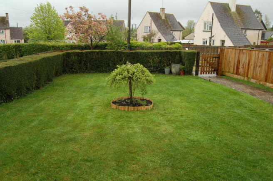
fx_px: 250
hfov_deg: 57.3
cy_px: 90
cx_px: 136
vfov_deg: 39.8
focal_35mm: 33
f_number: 5.6
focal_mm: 22
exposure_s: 1/125
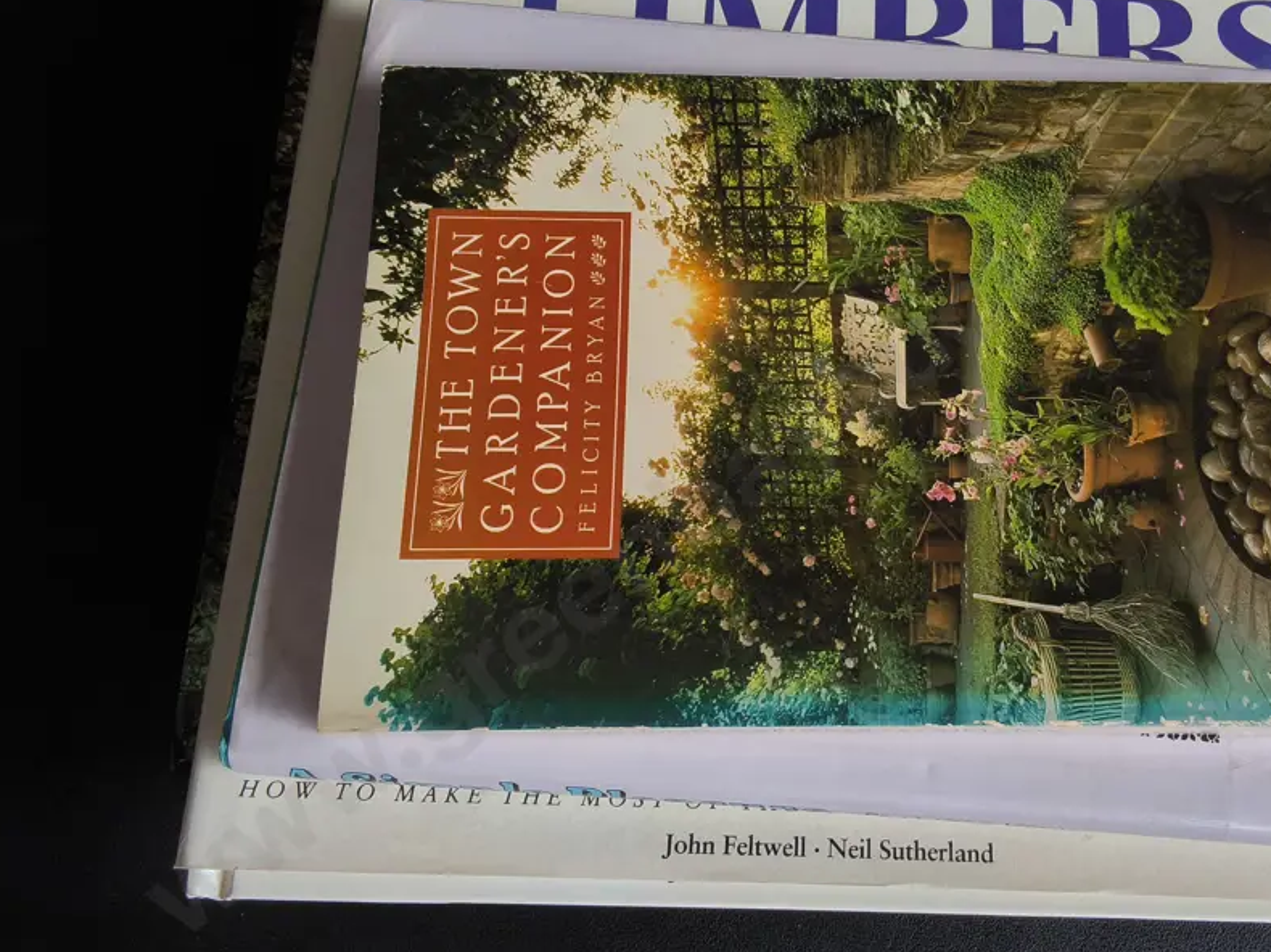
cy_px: 425
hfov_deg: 51.9
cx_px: 819
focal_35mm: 35
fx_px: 1285
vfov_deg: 40.6
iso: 32
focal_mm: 2.87
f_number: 2
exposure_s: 1/217
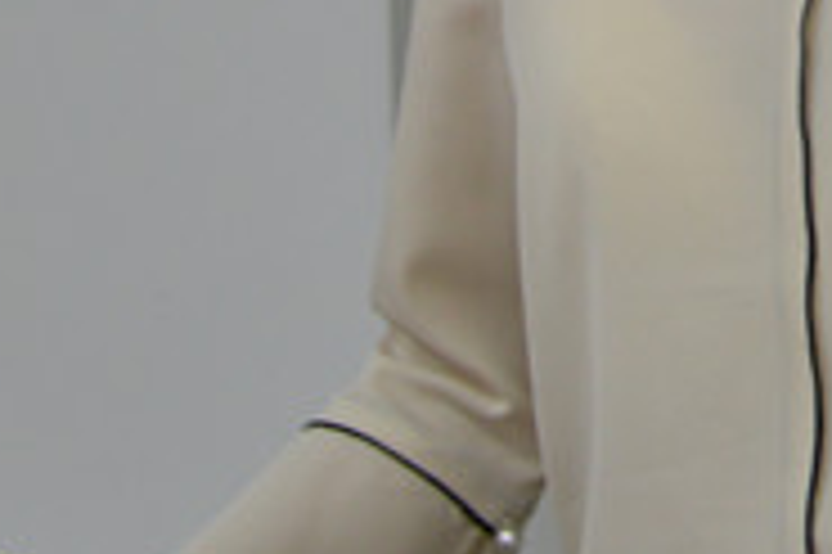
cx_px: 1007
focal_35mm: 424
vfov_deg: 3.2
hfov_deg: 4.8
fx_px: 9790
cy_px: -495
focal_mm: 98
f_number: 5.3
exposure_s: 1/30
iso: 1100
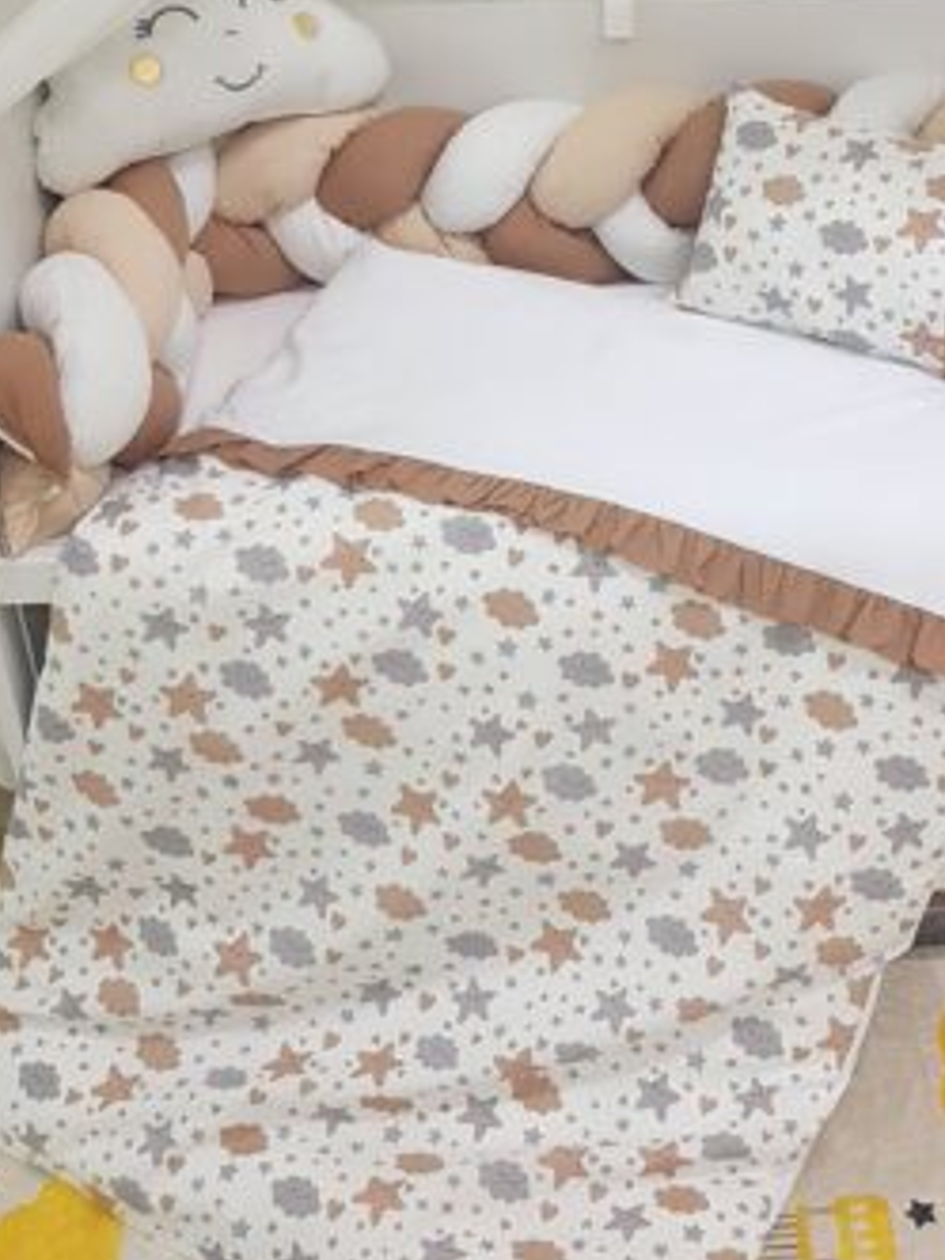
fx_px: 1711
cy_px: 364
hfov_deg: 30.8
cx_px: 588
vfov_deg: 39.7
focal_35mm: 47
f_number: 1.7
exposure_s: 1/25
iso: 160
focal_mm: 4.3
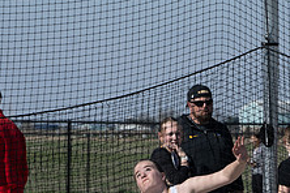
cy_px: 288
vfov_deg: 3.3
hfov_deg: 5.0
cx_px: 189
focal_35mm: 410
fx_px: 3303
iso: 200
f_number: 7.1
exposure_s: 1/1000
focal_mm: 135
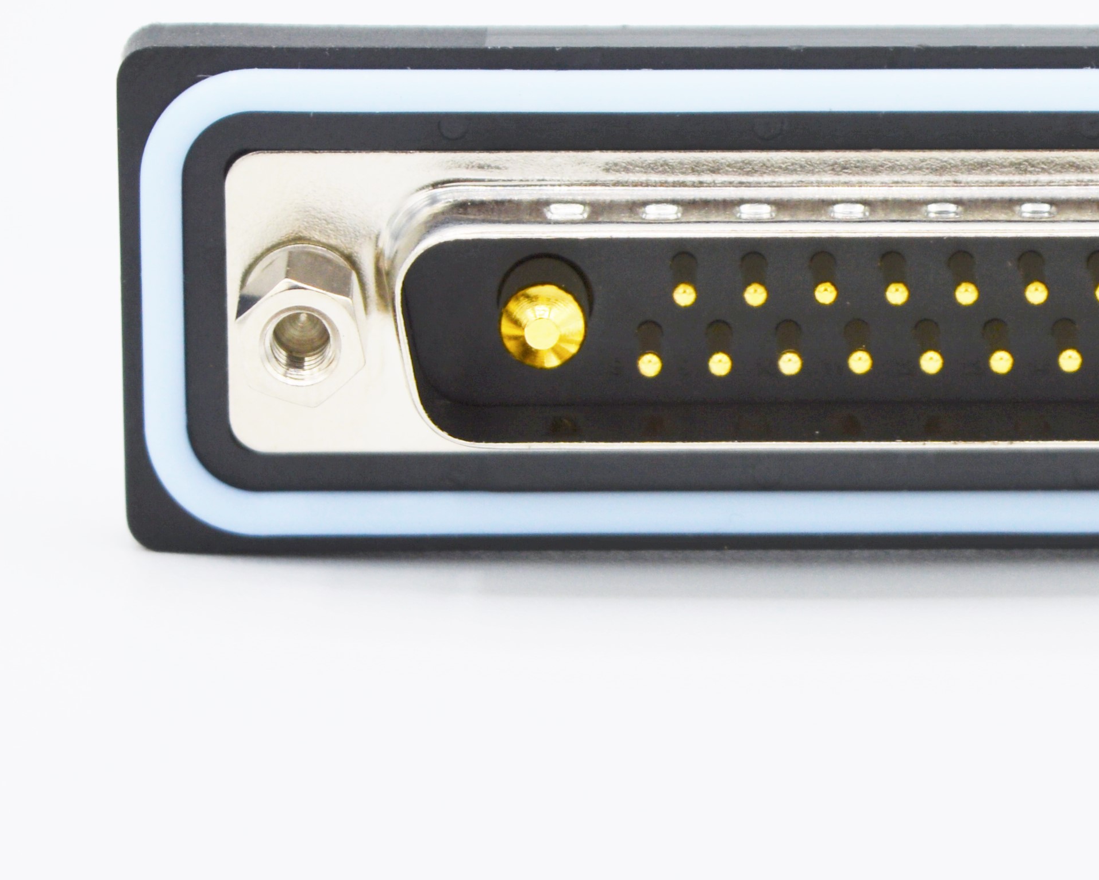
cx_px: 874
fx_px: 5238
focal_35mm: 161
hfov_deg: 11.9
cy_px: 298
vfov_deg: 9.6
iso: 100
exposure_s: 1/250
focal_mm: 52
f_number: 8
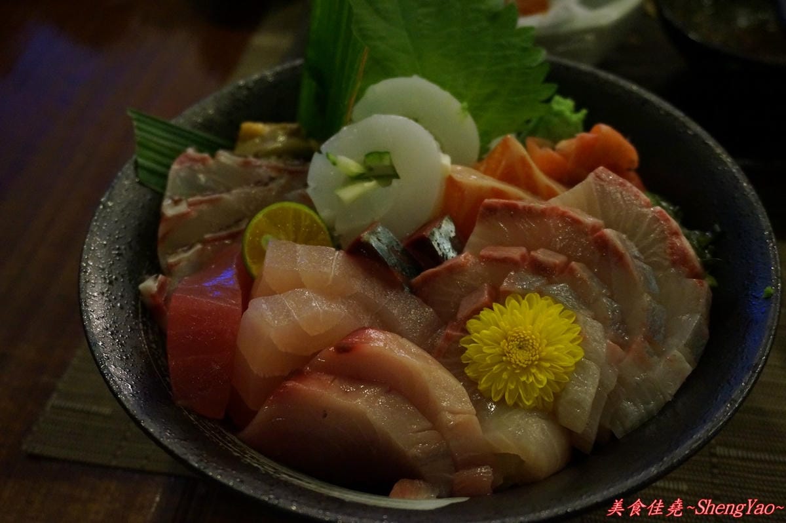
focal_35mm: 40
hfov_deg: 48.0
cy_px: 262
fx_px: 884
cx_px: 393
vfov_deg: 33.0
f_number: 4.5
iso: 3200
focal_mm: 27
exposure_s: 1/80
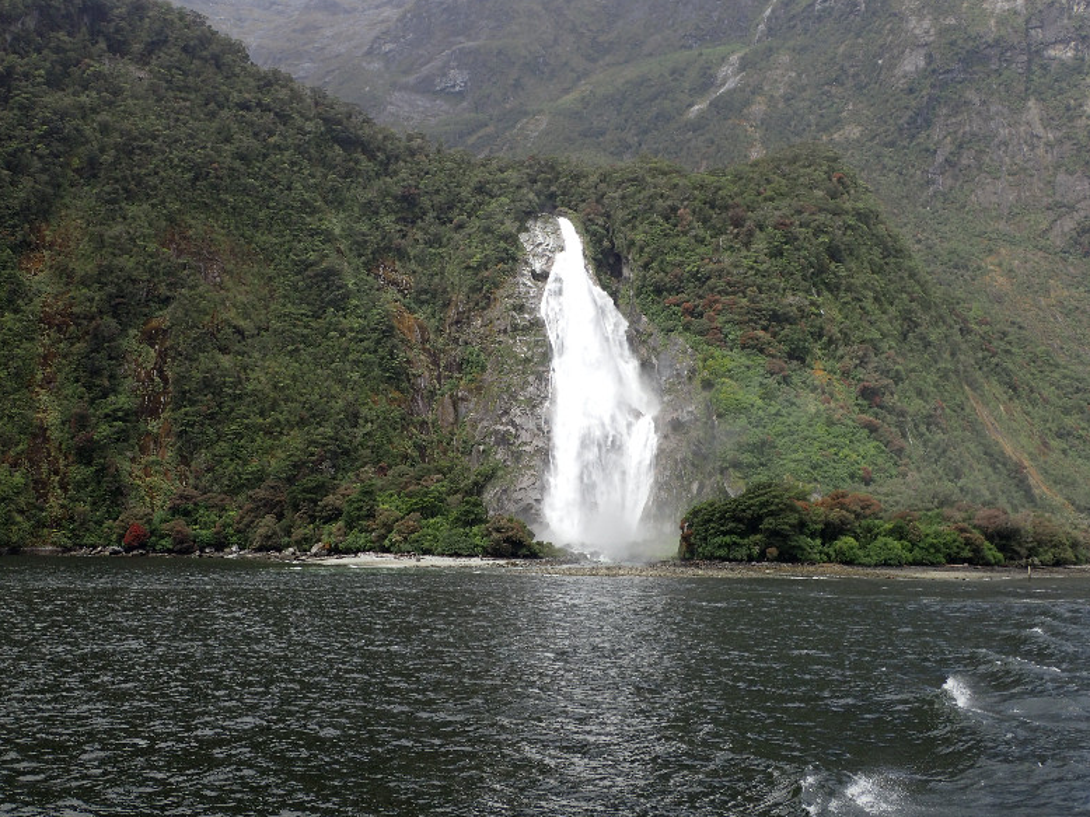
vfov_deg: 39.6
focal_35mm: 36
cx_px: 535
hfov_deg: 51.4
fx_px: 1133
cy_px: 405
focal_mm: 6.42
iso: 100
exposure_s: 1/500
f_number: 3.5
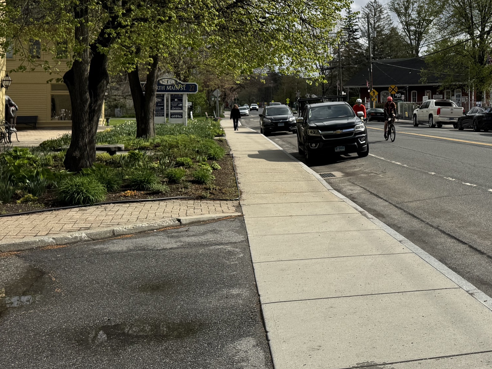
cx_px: 442
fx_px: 654
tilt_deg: +0.7
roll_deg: +0.0
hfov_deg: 38.4
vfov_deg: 31.0
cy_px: 94
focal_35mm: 46
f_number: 1.78
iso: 80
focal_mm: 6.76
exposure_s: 1/7937
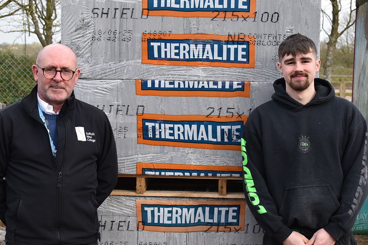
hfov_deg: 28.1
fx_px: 736
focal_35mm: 72
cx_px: 184
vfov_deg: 18.9
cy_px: 122
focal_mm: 48
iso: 200
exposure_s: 1/250
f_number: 7.1
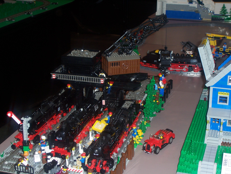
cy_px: 87
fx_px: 440
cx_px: 116
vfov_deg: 22.3
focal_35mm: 66
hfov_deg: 29.4
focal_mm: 10.8
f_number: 4
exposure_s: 1/90
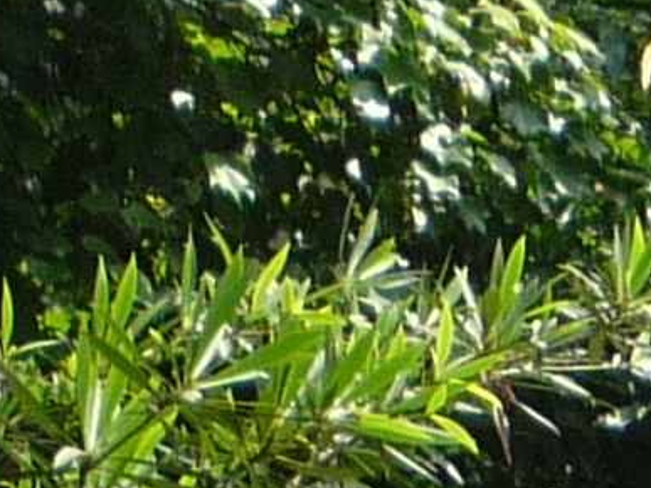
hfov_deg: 5.9
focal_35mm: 311
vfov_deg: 4.6
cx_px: 1941
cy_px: 1437
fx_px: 5847
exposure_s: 1/320
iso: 100
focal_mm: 5.8
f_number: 4
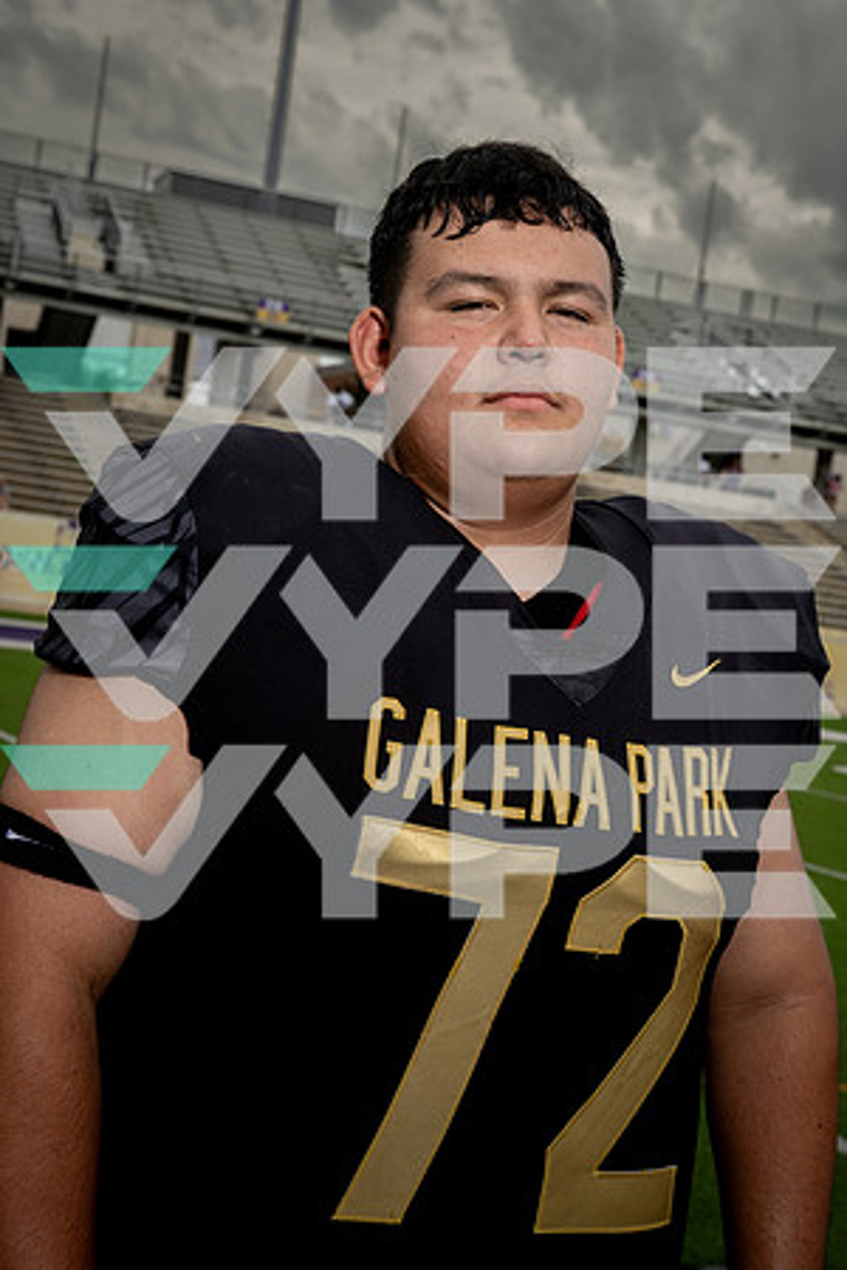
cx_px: 424
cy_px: 635
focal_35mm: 53
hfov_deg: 25.5
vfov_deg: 37.5
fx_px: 1870
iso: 250
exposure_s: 1/250
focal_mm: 53
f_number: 8
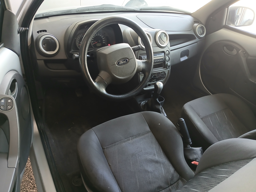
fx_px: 192
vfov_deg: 53.1
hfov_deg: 67.3
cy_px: 96
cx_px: 128
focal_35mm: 26
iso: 200
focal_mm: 3.98
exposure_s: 1/40
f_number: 1.8
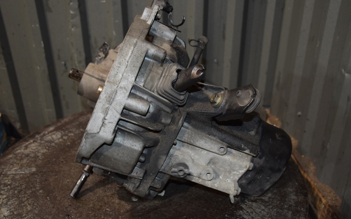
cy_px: 103
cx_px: 176
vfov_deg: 33.2
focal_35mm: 39
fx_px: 368
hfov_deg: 50.9
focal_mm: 25
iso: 800
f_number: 5
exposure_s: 1/60
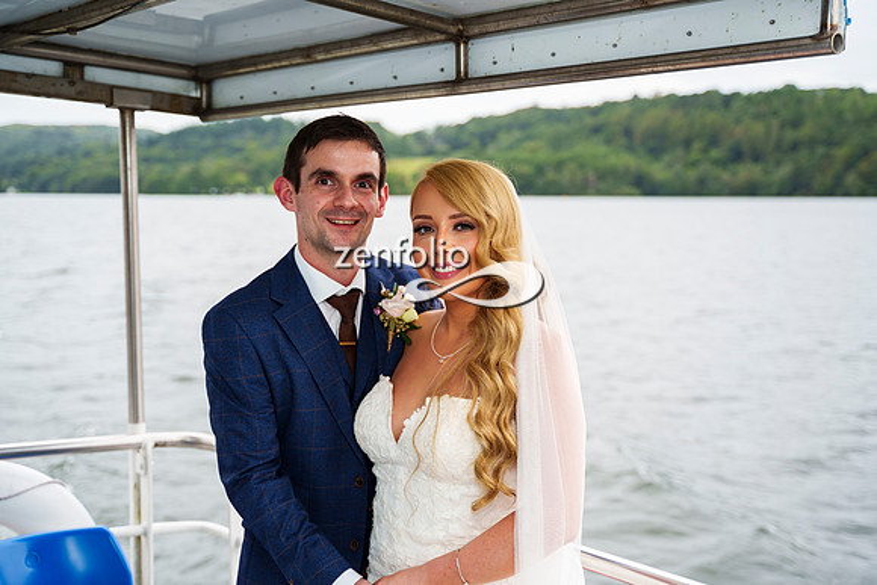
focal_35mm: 45
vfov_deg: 29.9
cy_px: 292
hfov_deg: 43.6
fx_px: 1096
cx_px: 438
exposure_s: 1/250
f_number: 2.8
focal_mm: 45
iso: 250
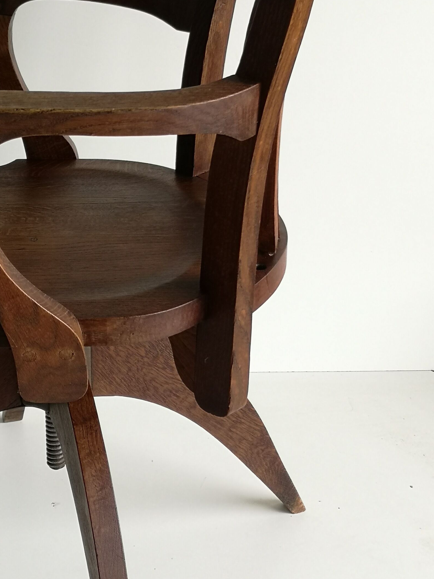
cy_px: 243
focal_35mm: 68
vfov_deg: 28.5
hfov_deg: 21.3
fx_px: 1137
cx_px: 73
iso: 100
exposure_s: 1/120
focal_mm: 3.95
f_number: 1.8
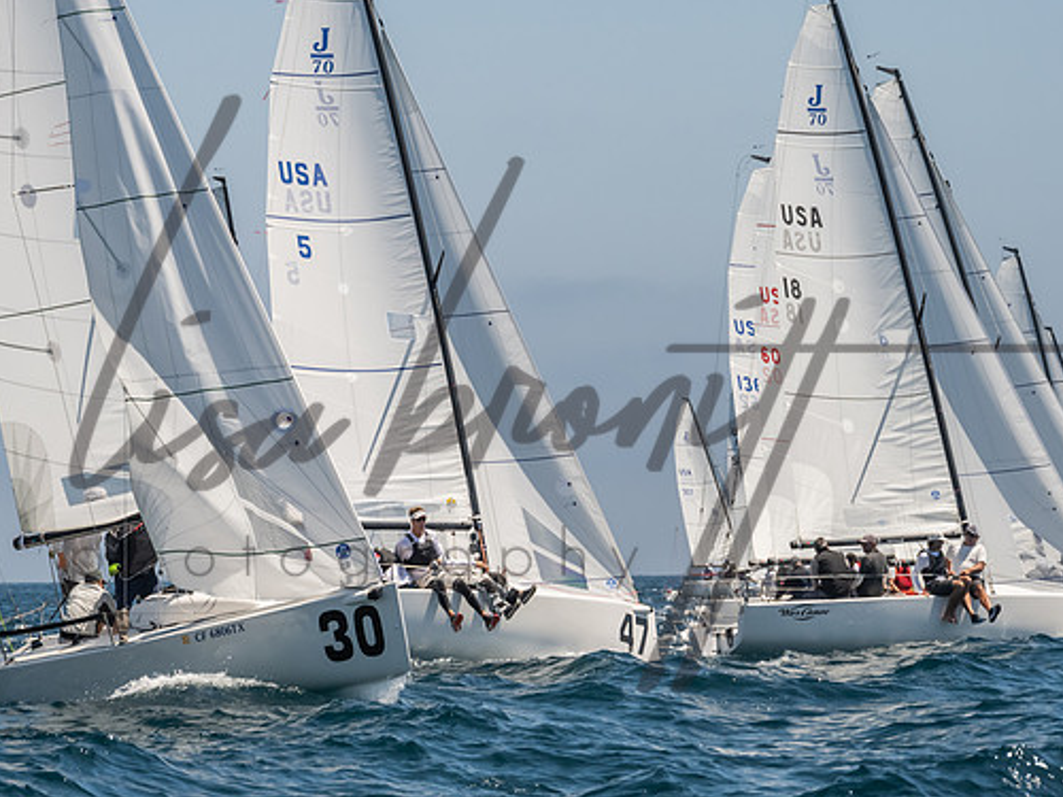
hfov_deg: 11.9
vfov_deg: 9.0
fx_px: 5067
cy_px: 259
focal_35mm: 165
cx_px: 280
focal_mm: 100
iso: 800
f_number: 8
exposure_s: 1/1000
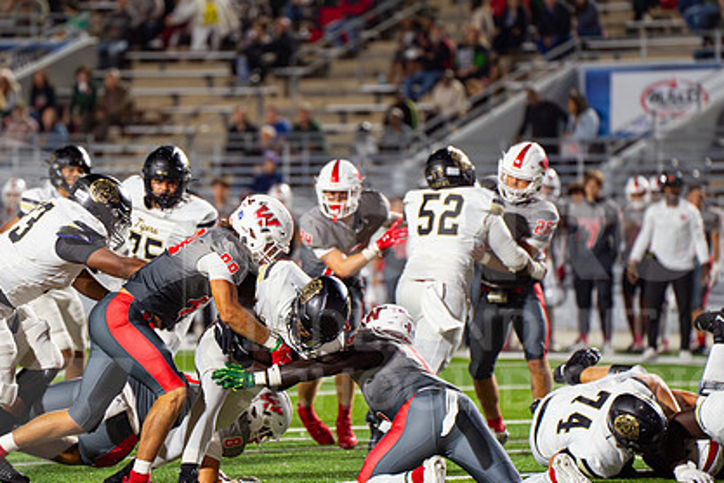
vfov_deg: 5.1
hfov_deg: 7.7
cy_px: 254
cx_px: 311
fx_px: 5409
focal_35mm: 269
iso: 2500
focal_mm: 180
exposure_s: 1/1250
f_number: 3.2
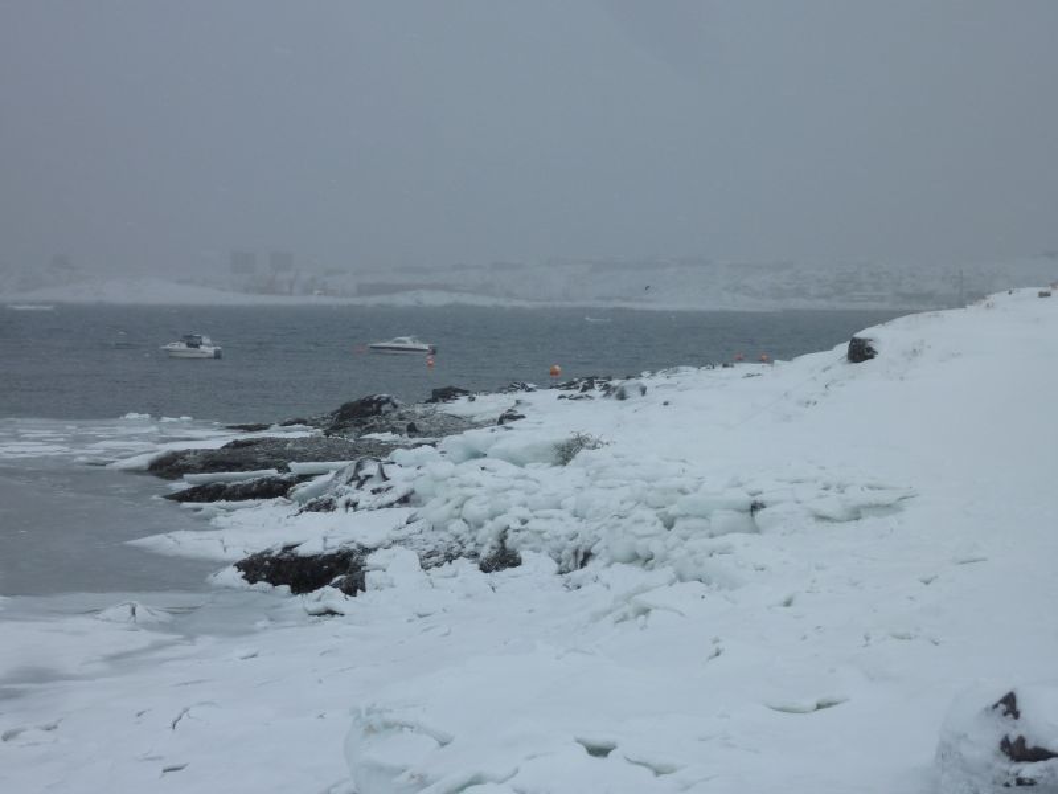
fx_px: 2384
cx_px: 529
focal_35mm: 78
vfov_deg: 18.9
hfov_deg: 25.0
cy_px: 397
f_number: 4.2
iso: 80
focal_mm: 12.8
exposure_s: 1/400
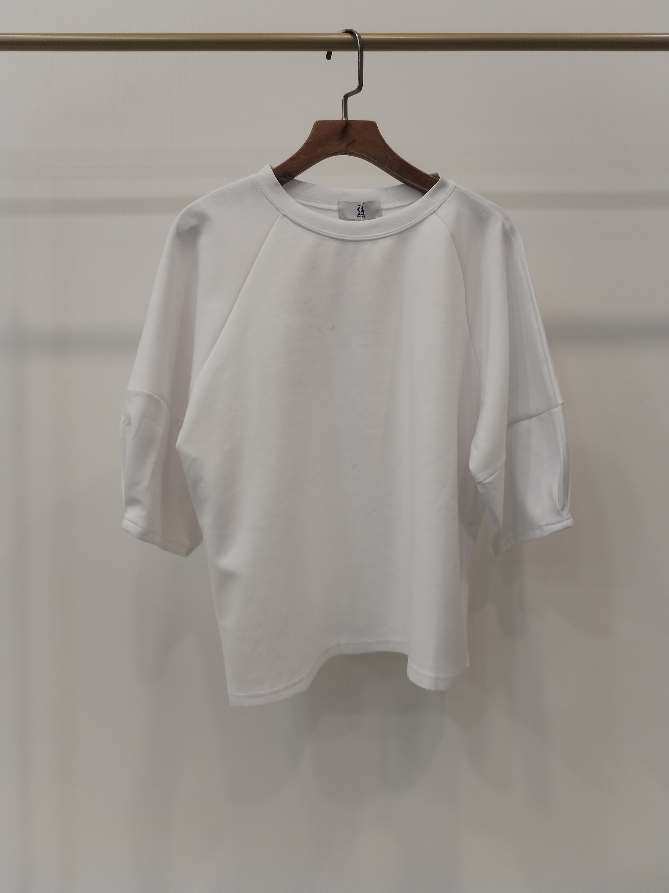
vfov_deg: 58.4
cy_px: 446
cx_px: 334
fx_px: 799
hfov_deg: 45.4
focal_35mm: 31
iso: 167
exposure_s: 1/60
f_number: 1.8
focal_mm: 4.75
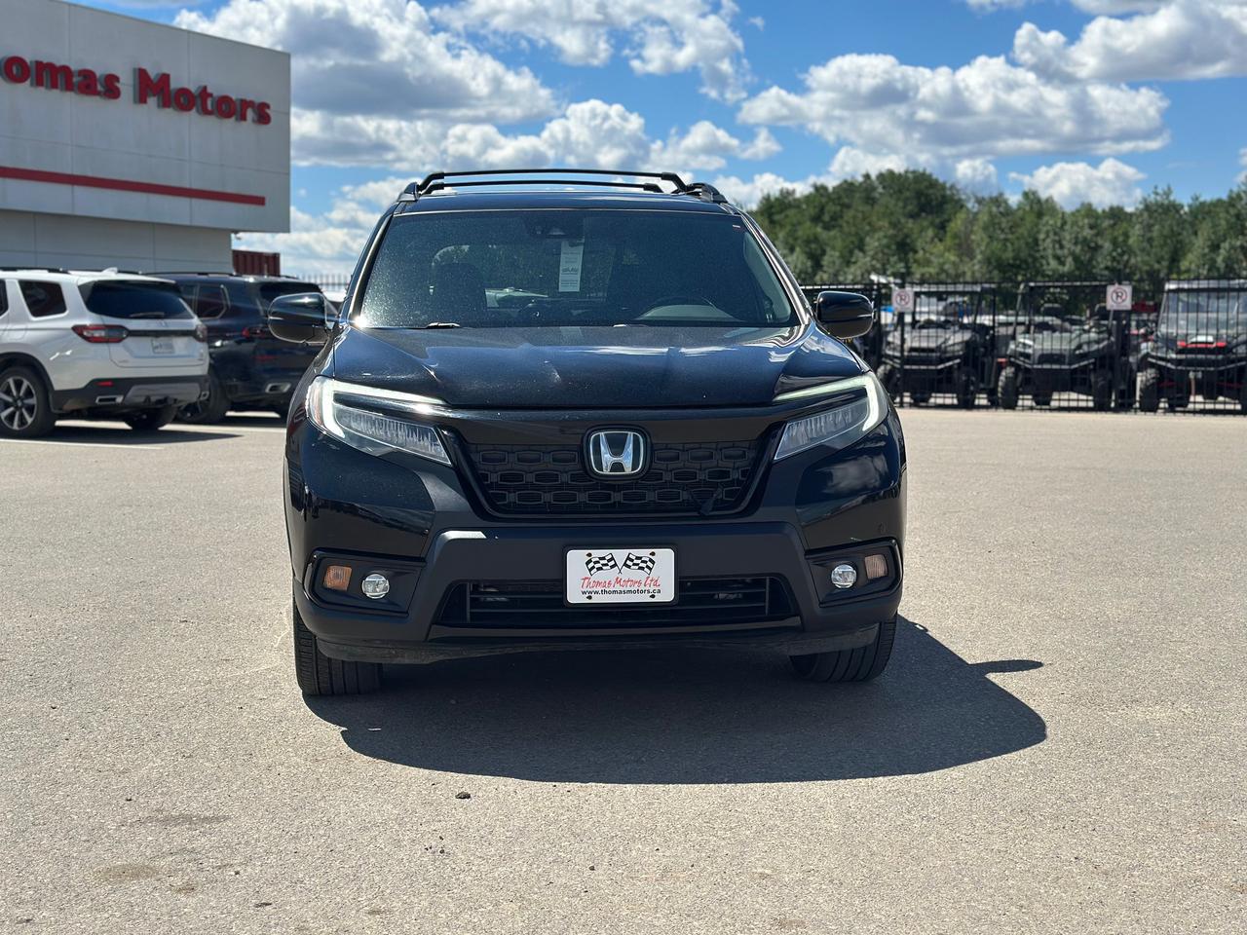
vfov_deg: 30.3
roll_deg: +1.2
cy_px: 468
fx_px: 1729
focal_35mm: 48
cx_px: 624
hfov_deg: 39.7
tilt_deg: -3.6
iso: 100
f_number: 1.78
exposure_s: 1/5882
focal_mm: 6.86
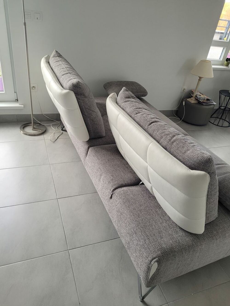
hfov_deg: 53.1
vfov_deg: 67.3
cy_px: 153
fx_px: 230
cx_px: 115
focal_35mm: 26
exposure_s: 1/100
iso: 250
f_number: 1.8
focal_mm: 5.4
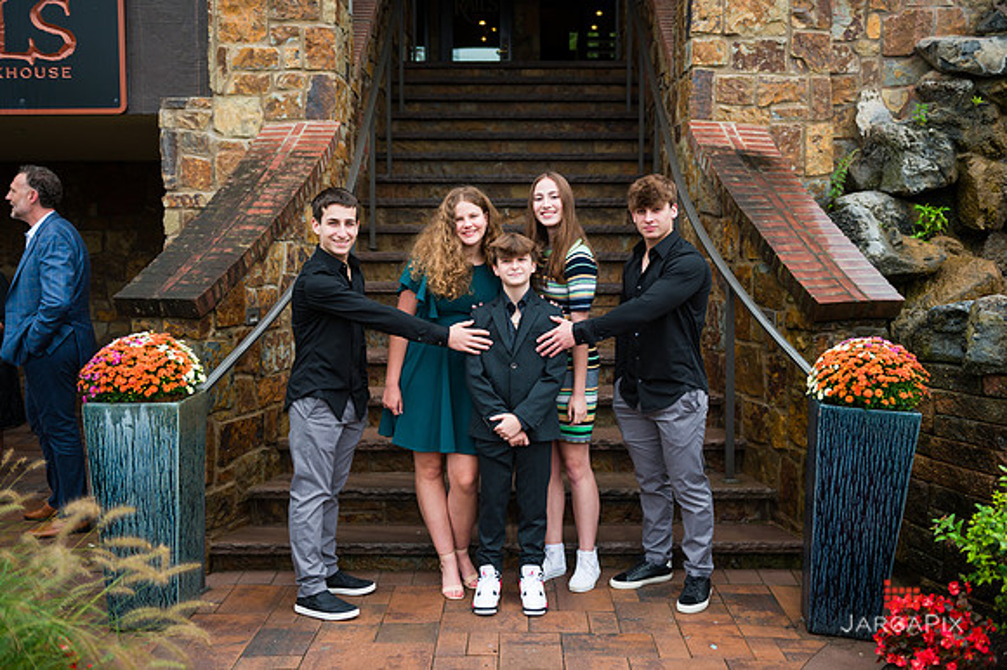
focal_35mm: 36
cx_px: 521
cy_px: 330
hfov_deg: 52.7
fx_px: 1017
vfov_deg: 36.5
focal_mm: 35
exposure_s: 1/500
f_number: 4
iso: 320
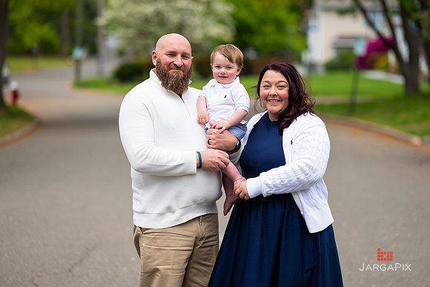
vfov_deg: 9.0
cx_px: 216
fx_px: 1824
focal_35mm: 153
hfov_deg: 13.4
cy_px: 136
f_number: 3.2
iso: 200
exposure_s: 1/2000
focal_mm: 140
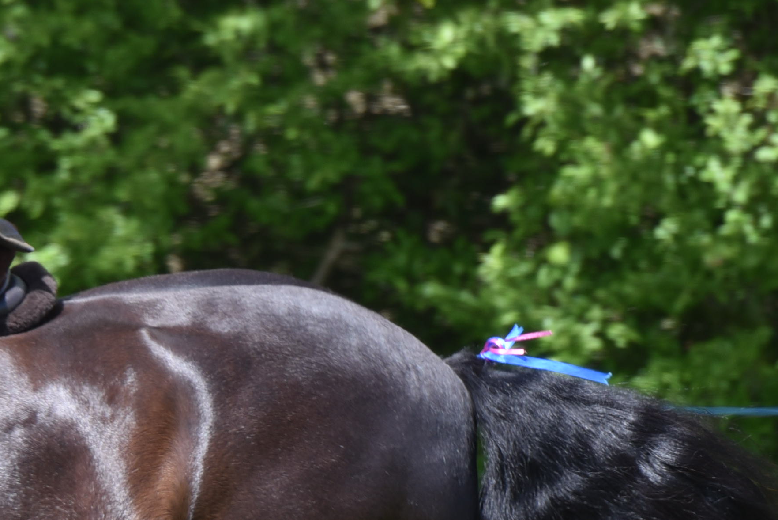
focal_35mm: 1365
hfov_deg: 1.5
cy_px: 441
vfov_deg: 1.0
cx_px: -164
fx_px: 29510
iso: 200
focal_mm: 400
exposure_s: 1/400
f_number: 5.6
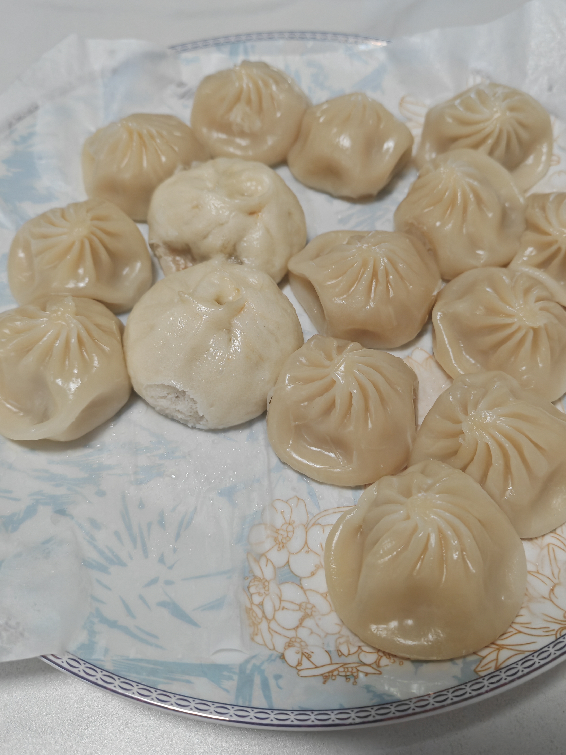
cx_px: 307
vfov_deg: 59.9
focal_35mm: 30
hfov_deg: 46.8
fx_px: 654
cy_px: 365
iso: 500
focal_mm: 5.52
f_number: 1.9
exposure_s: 1/100
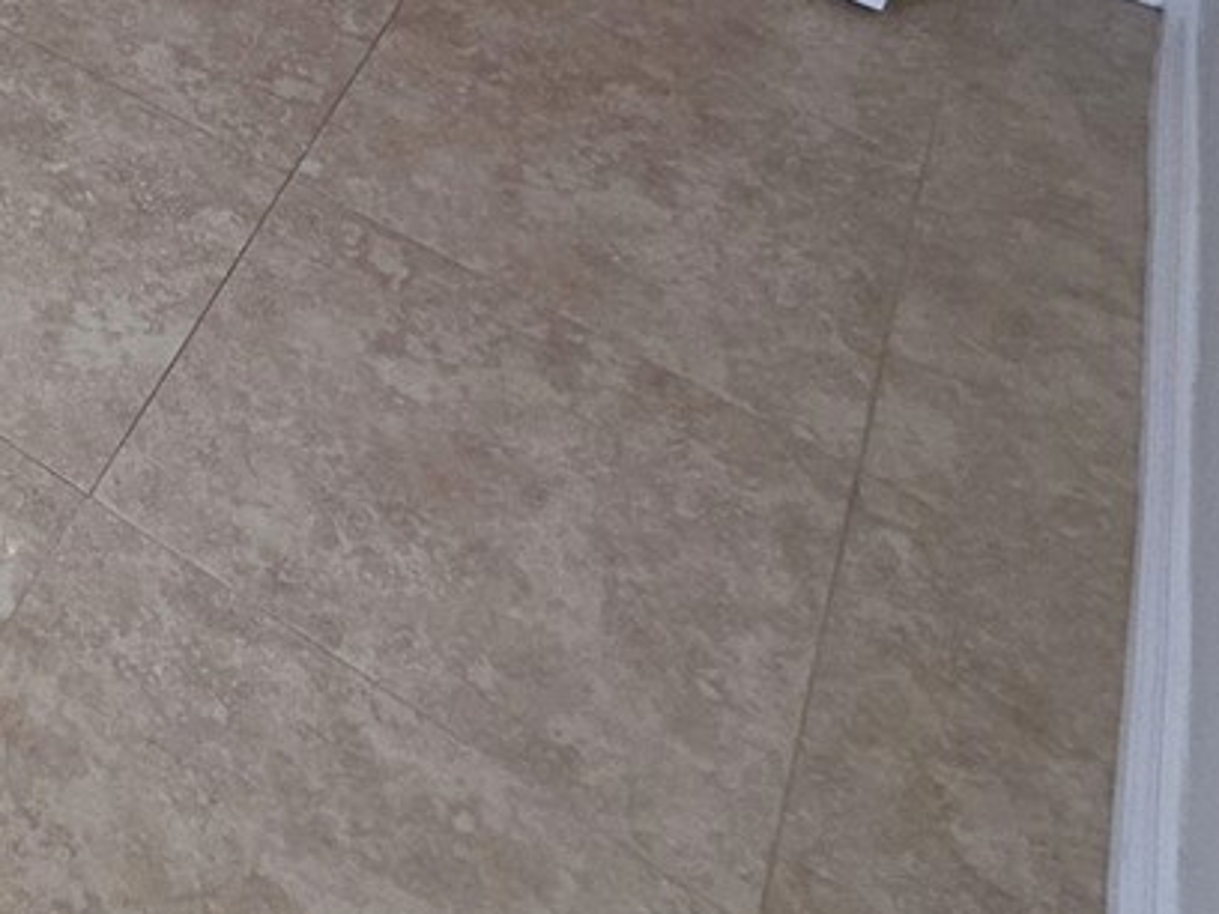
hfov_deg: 27.2
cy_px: -597
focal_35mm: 51
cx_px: -577
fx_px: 1796
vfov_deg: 21.7
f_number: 1.9
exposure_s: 1/60
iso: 64
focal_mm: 2.2
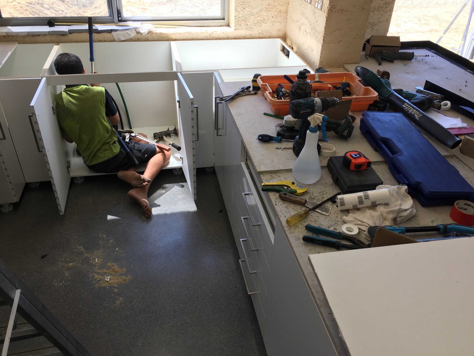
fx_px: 397
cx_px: 237
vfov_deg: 48.2
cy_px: 178
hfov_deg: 61.7
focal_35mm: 29
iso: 25
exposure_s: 1/100
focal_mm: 4.15
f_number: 2.2
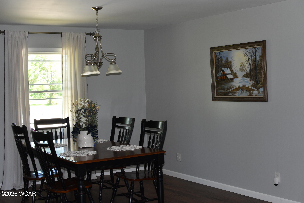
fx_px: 443
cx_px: 152
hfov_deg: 37.9
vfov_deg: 25.8
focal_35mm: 52
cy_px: 102
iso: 400
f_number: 4
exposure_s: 1/60
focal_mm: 35
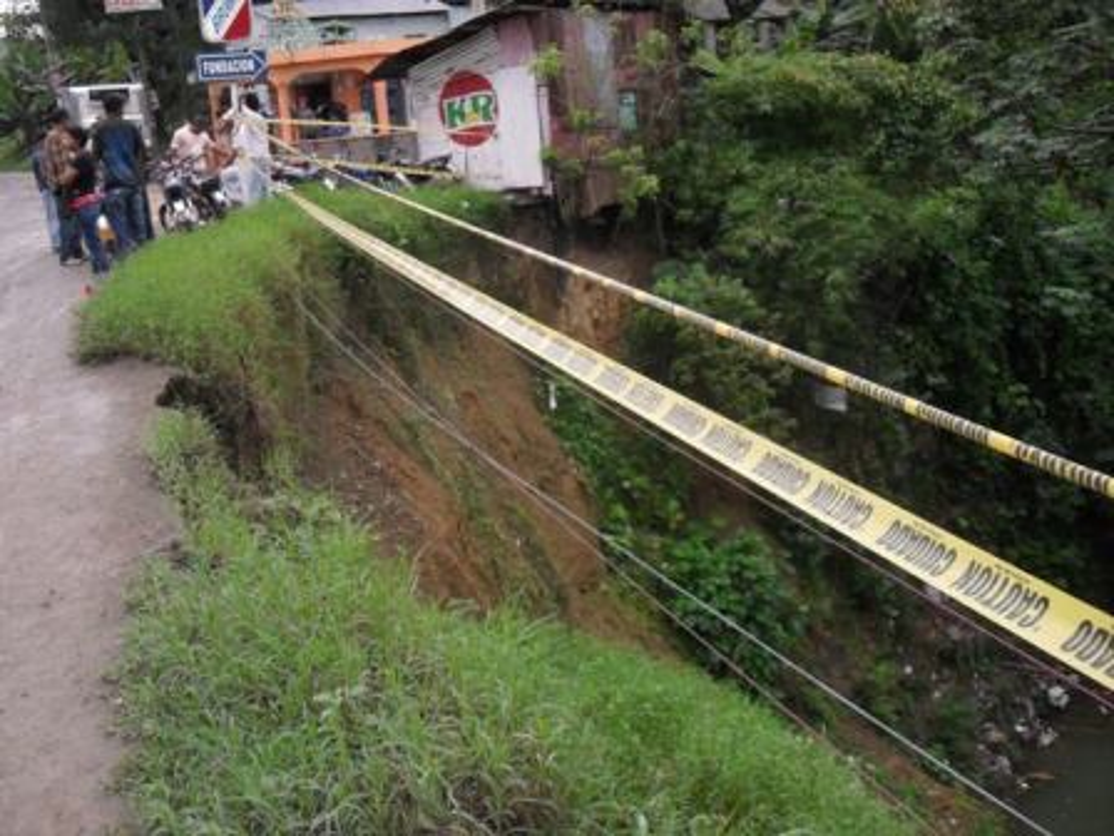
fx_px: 1126
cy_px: 418
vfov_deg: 40.7
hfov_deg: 52.6
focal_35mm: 35
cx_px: 557
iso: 200
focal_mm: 6.2
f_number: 8.9
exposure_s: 1/45
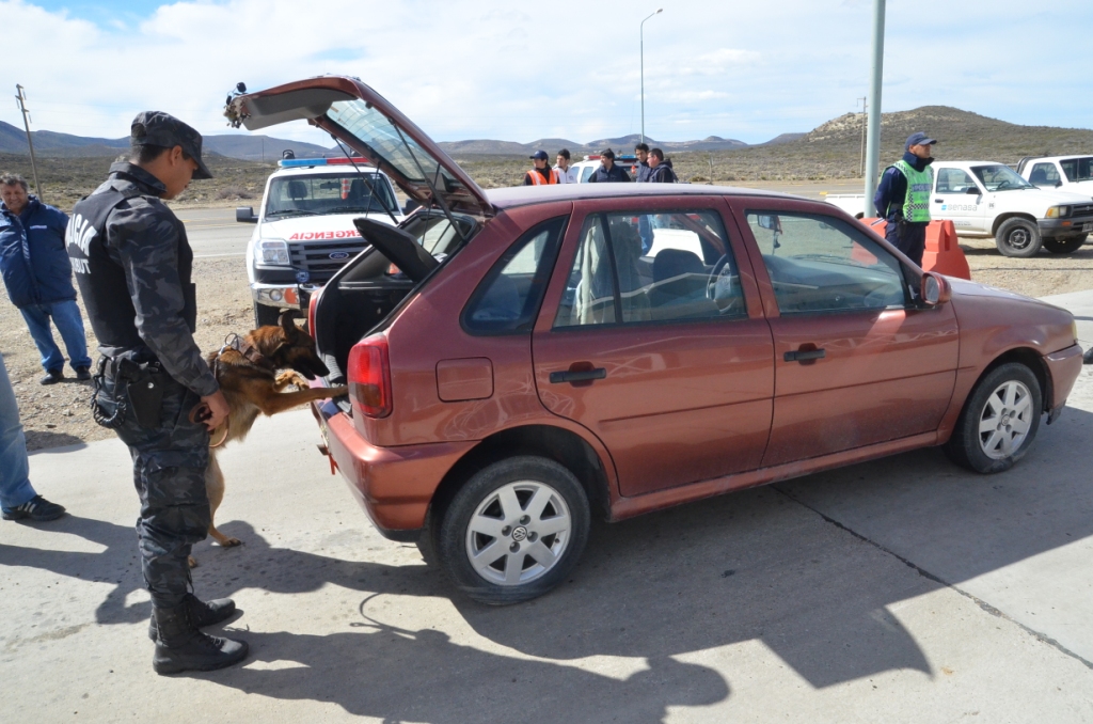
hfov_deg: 41.2
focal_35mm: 48
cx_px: 546
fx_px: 1454
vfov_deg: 27.9
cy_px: 362
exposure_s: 1/1000
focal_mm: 32
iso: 1600
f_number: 16
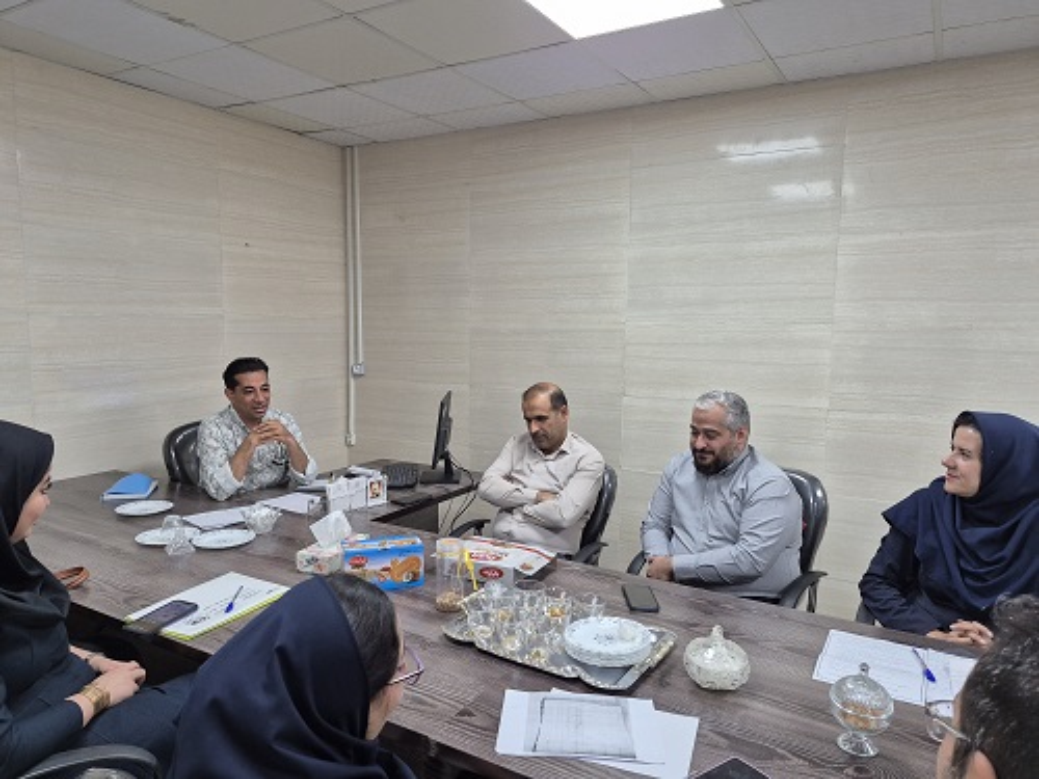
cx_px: 520
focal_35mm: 23
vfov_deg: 58.9
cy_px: 390
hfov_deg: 73.9
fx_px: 690
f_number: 1.8
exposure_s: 1/180
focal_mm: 5.4
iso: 200
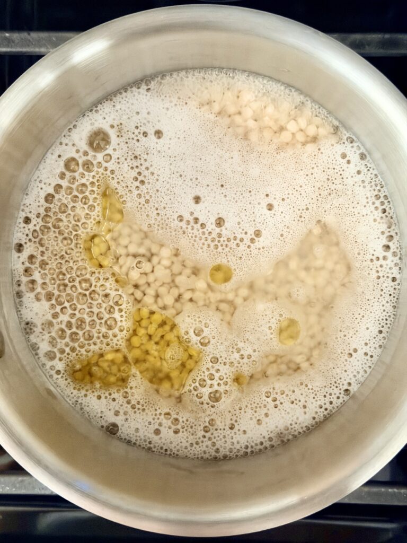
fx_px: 752
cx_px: 204
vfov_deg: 39.7
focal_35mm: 48
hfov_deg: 30.3
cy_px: 272
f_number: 1.78
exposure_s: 1/30
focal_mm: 6.76
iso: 640
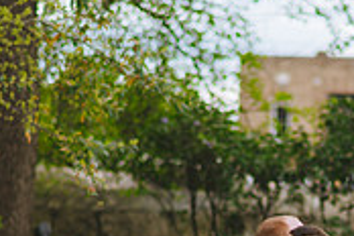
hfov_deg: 7.1
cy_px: 298
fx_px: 2861
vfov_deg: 4.7
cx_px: 311
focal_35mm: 291
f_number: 2
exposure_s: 1/1600
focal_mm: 85
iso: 80
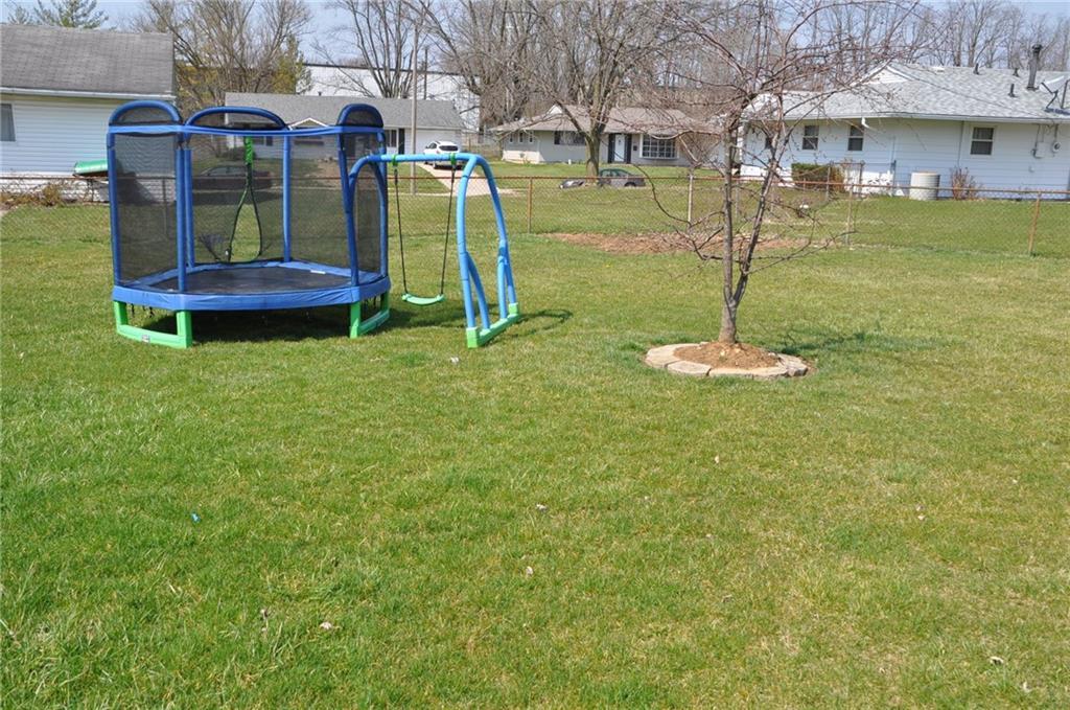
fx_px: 1024
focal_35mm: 34
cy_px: 355
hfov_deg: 55.2
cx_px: 535
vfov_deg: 38.2
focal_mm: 23
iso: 200
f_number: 9
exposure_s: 1/320
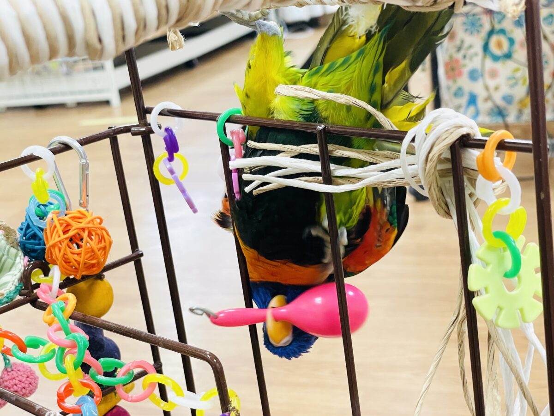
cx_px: 277
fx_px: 832
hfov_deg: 36.8
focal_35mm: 52
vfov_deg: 28.0
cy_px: 208
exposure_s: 1/99
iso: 200
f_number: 2
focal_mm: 6
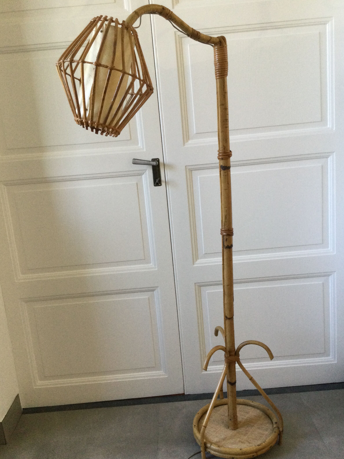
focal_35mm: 32
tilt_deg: -12.5
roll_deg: +5.8
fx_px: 424
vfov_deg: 56.8
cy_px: 236
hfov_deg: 44.2
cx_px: 173
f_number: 2.4
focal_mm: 3.3
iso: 125
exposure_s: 1/33
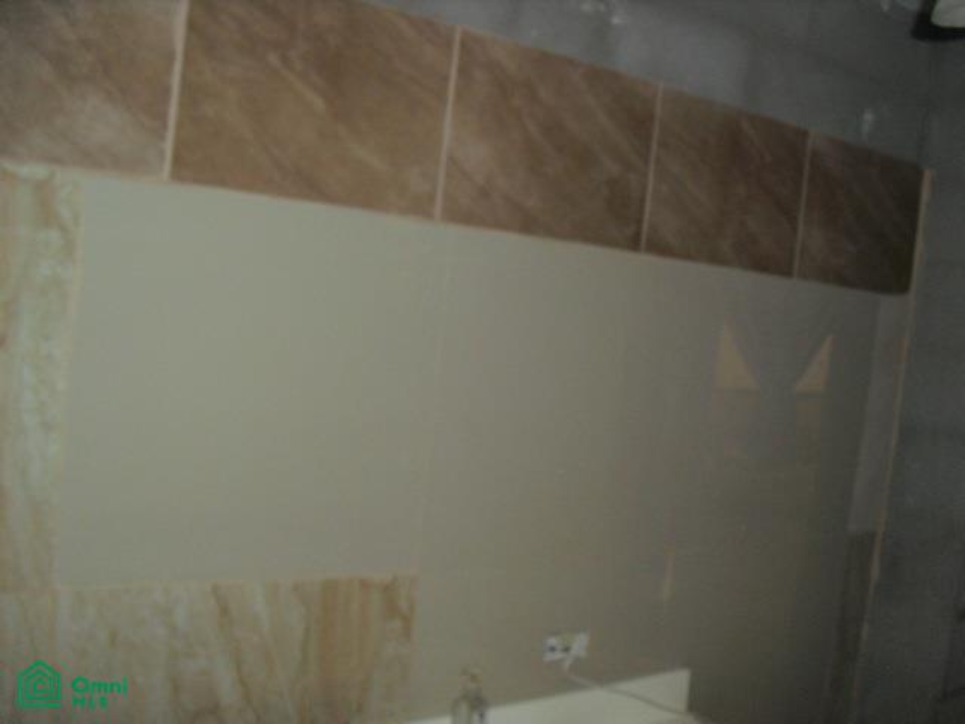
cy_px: 362
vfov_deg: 39.7
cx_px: 482
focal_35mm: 36
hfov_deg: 51.4
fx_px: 1004
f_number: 3.1
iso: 400
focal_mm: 6.3
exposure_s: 1/60
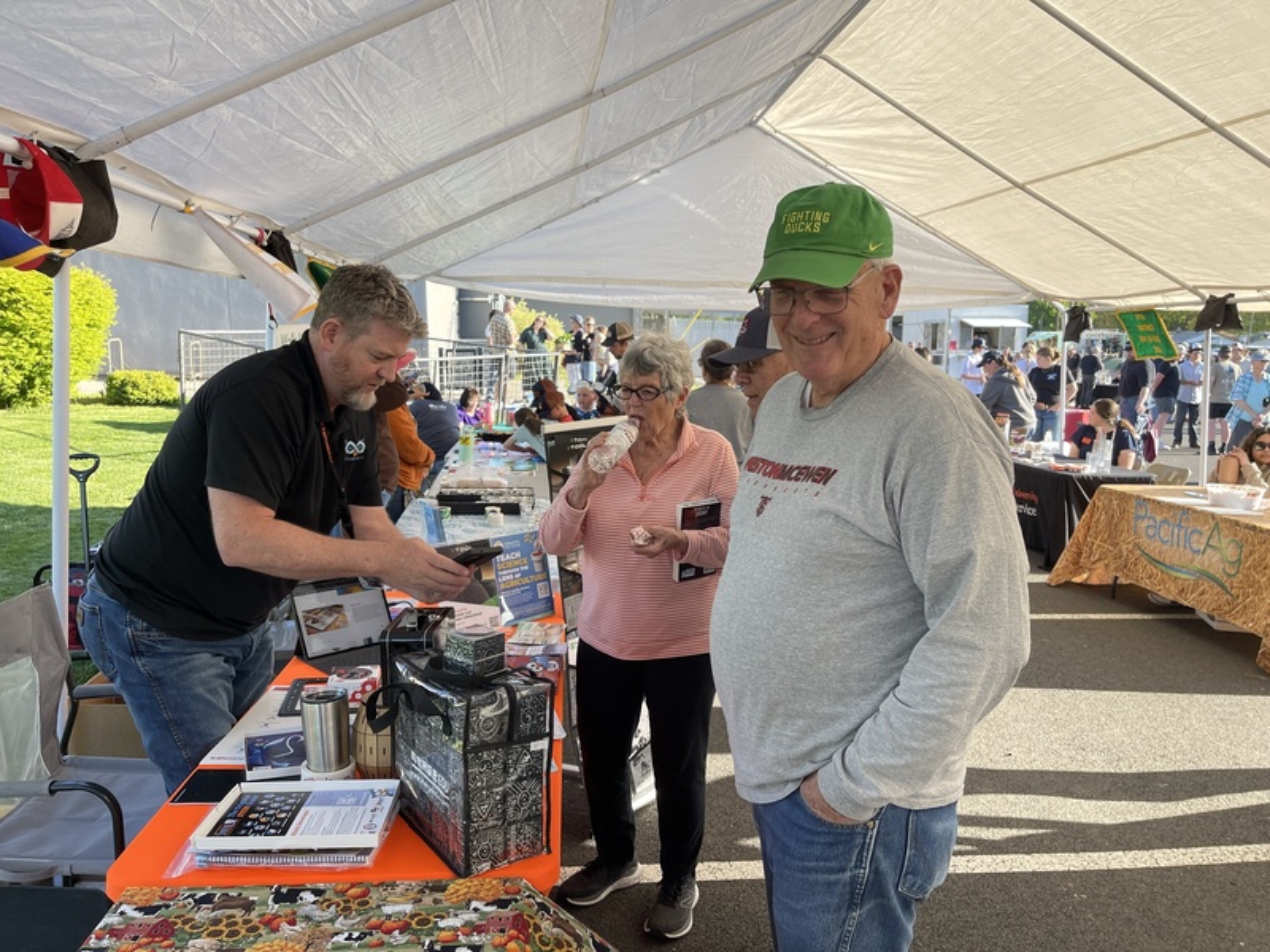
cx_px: 635
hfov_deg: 67.3
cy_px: 476
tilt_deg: -9.2
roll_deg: +0.3
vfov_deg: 53.1
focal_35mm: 26
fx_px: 954
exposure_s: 1/468
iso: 32
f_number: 1.6
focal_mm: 5.1
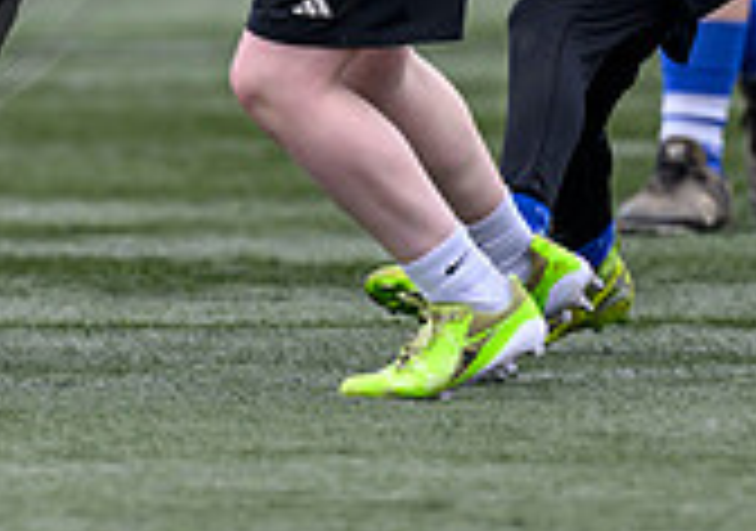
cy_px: -275
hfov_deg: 1.2
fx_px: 36702
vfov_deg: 0.8
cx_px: -55
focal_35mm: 1719
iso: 500
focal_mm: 400
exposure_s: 1/1250
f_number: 3.5
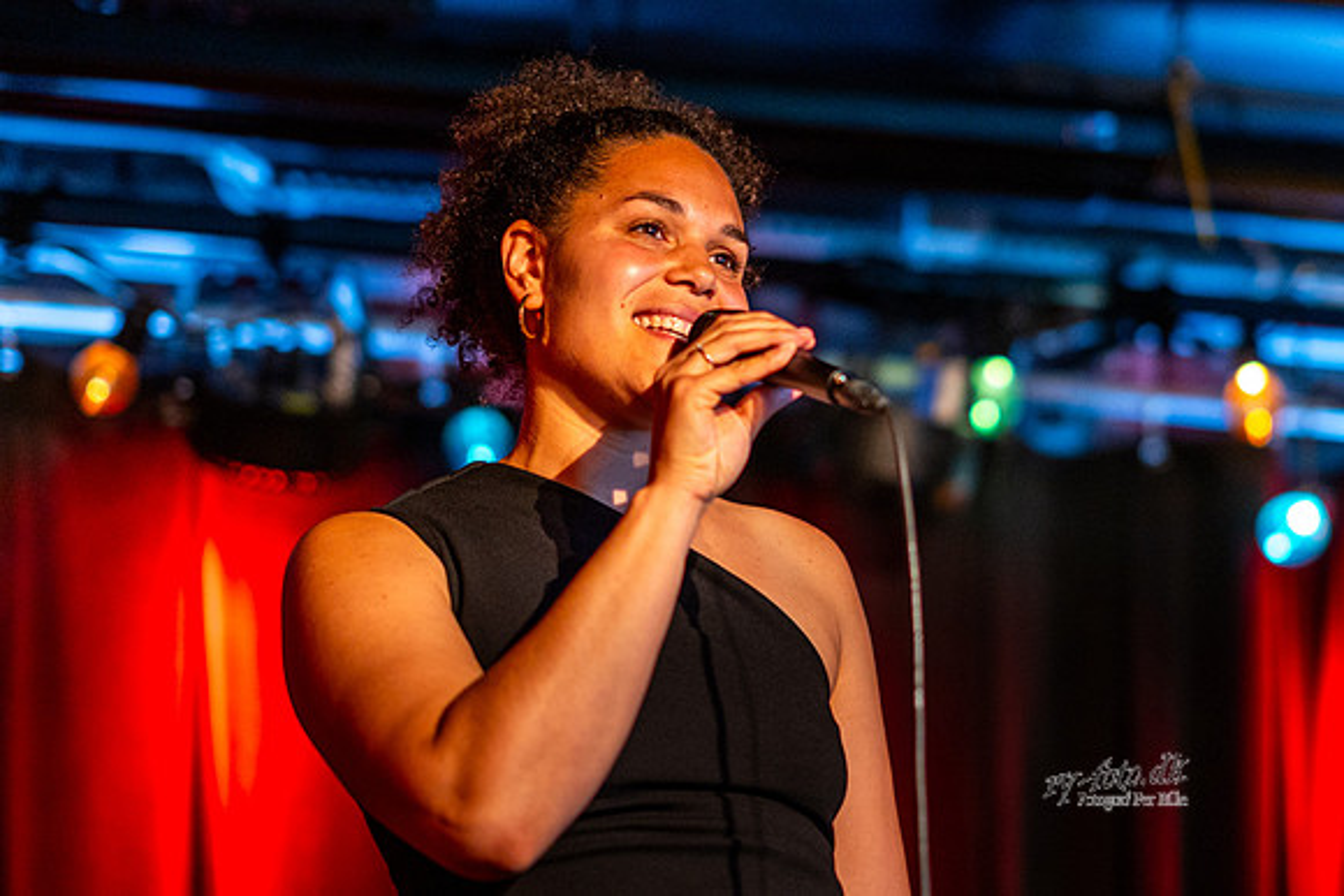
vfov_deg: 9.5
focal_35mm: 144
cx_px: 753
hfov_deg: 14.2
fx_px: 5393
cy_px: 383
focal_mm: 85
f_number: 1.4
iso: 1000
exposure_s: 1/200
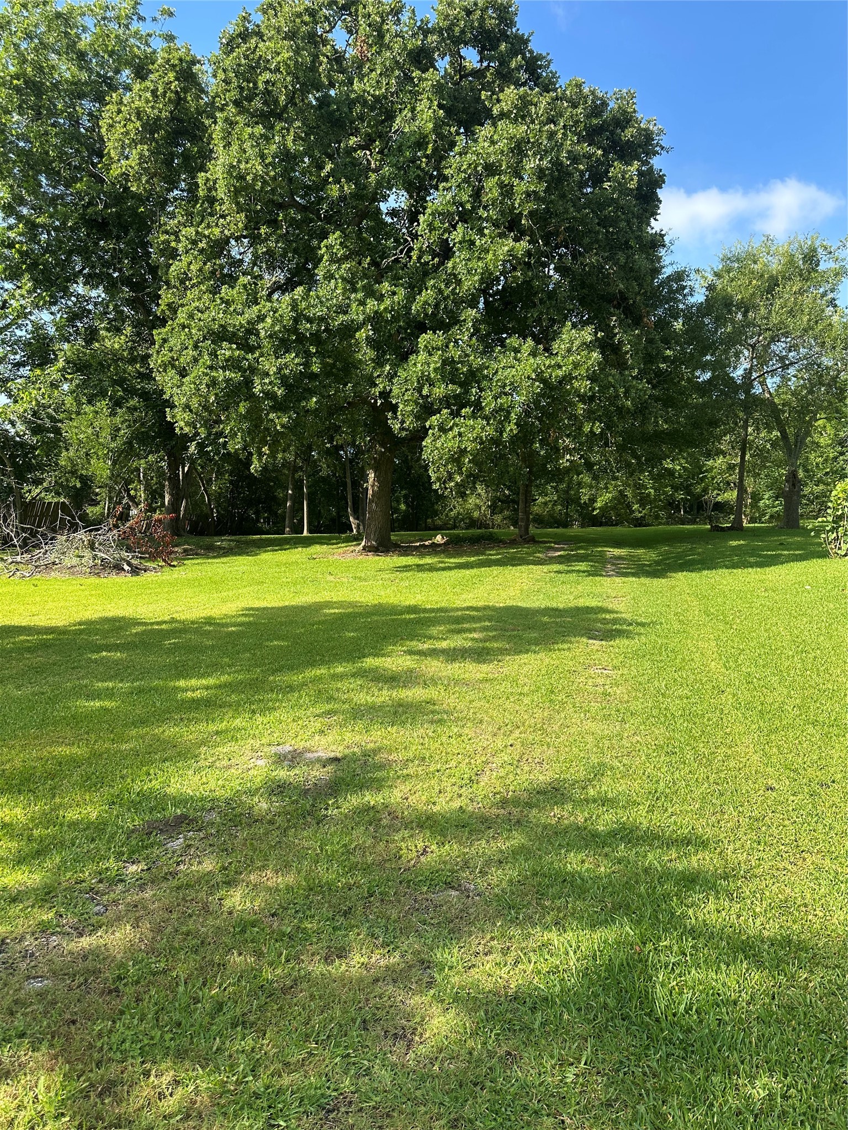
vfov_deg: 71.6
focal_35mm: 24
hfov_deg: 56.8
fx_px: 784
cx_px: 424
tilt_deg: -2.1
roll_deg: -0.8
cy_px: 565
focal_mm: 6.86
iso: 80
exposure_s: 1/1227
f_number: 1.78
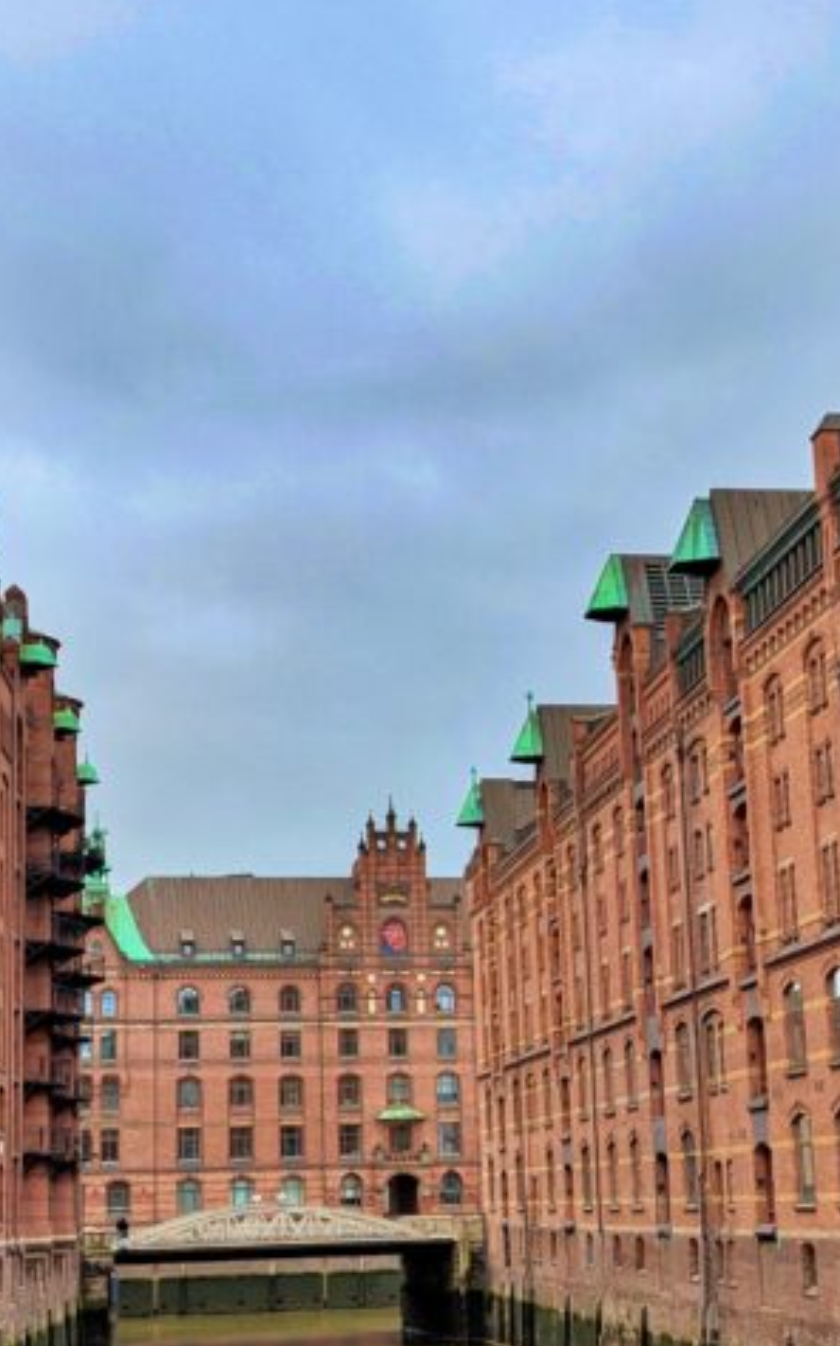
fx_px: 2016
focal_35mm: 55
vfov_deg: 36.8
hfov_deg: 23.5
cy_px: 814
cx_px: 392
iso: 46
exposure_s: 1/703
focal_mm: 6.81
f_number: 1.85
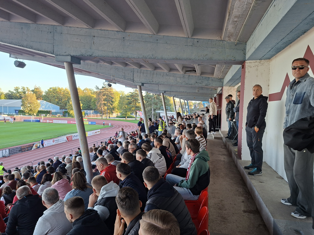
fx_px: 209
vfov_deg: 58.9
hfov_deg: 73.9
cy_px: 118
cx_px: 157
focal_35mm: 23
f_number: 1.8
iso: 80
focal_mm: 5.54
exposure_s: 1/100
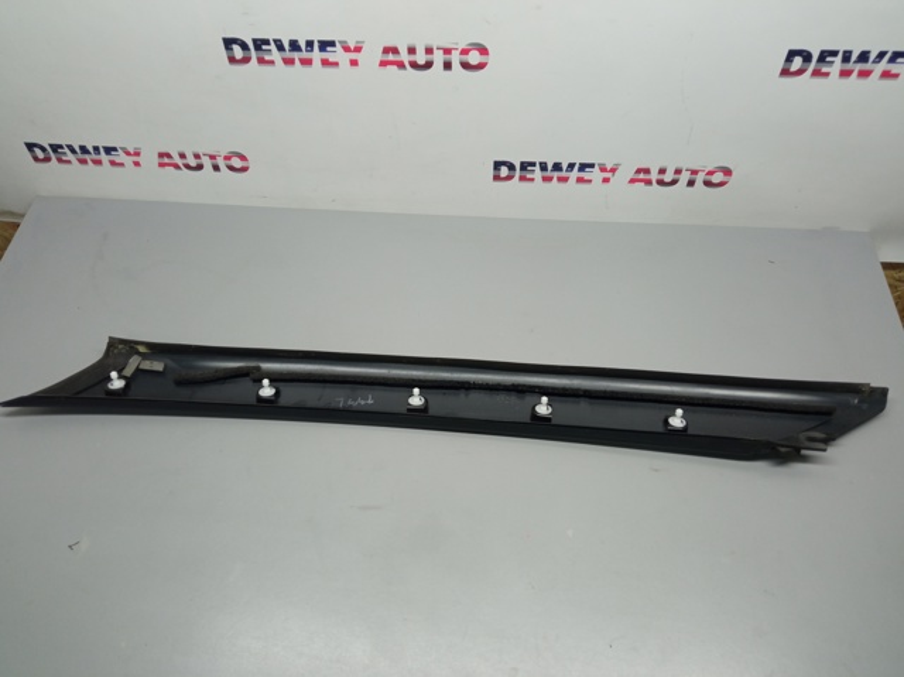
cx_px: 452
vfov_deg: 51.3
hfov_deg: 65.4
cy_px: 338
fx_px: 705
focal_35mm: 27
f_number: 2.2
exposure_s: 1/33.3
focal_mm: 3.79
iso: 257
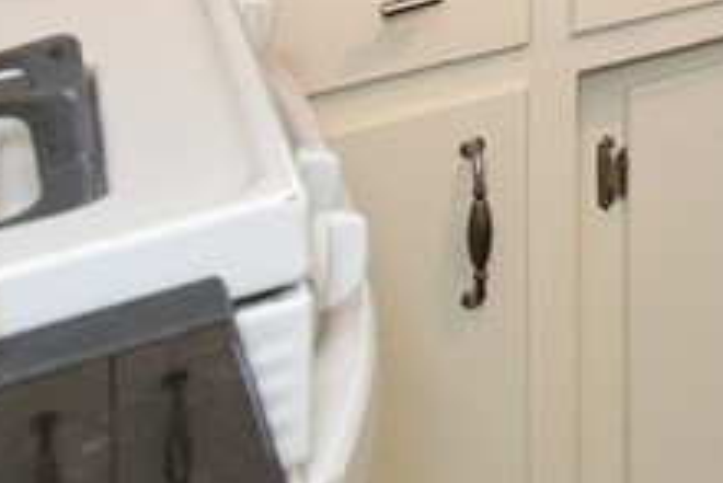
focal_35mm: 74
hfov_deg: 16.0
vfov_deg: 14.4
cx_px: 1653
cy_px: -555
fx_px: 1487
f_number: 4
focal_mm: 10
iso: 200
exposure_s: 1/60
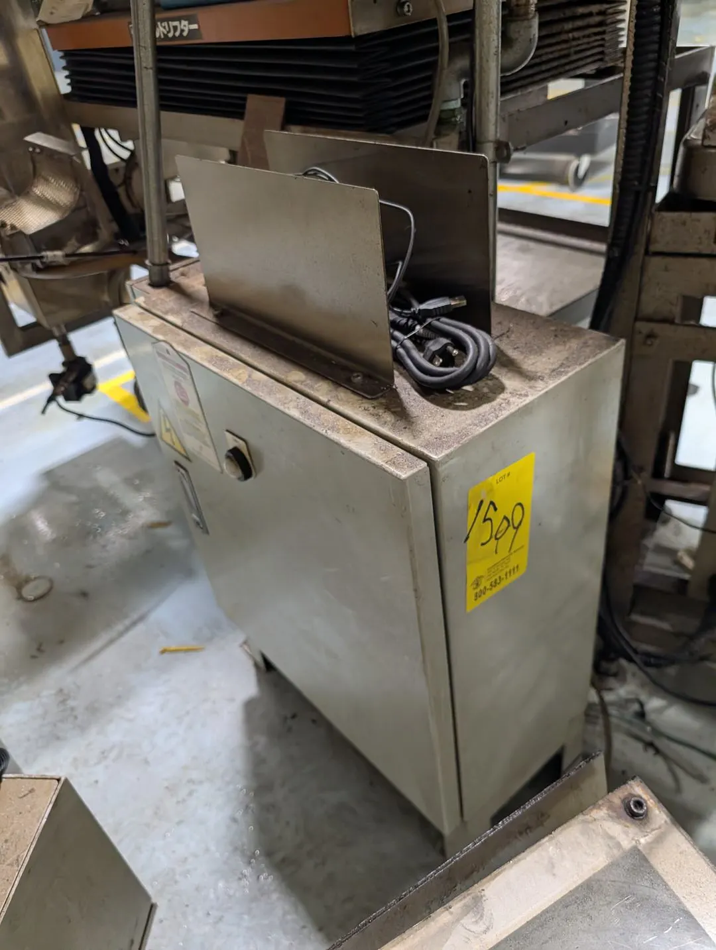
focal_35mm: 24
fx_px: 660
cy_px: 475
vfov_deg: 71.5
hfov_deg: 56.9
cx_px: 358
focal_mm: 6.9
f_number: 1.68
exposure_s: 1/244
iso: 664
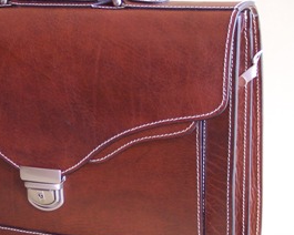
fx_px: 731
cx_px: 70
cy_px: 129
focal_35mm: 84
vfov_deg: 18.3
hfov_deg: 22.5
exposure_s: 1/20
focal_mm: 10.7
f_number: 3.4
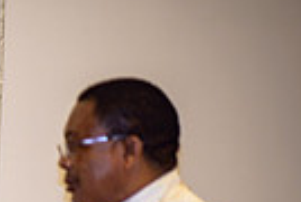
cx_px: -337
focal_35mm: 454
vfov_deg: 3.0
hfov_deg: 4.5
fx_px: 3804
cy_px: 380
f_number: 1.4
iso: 100
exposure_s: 1/100
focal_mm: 105
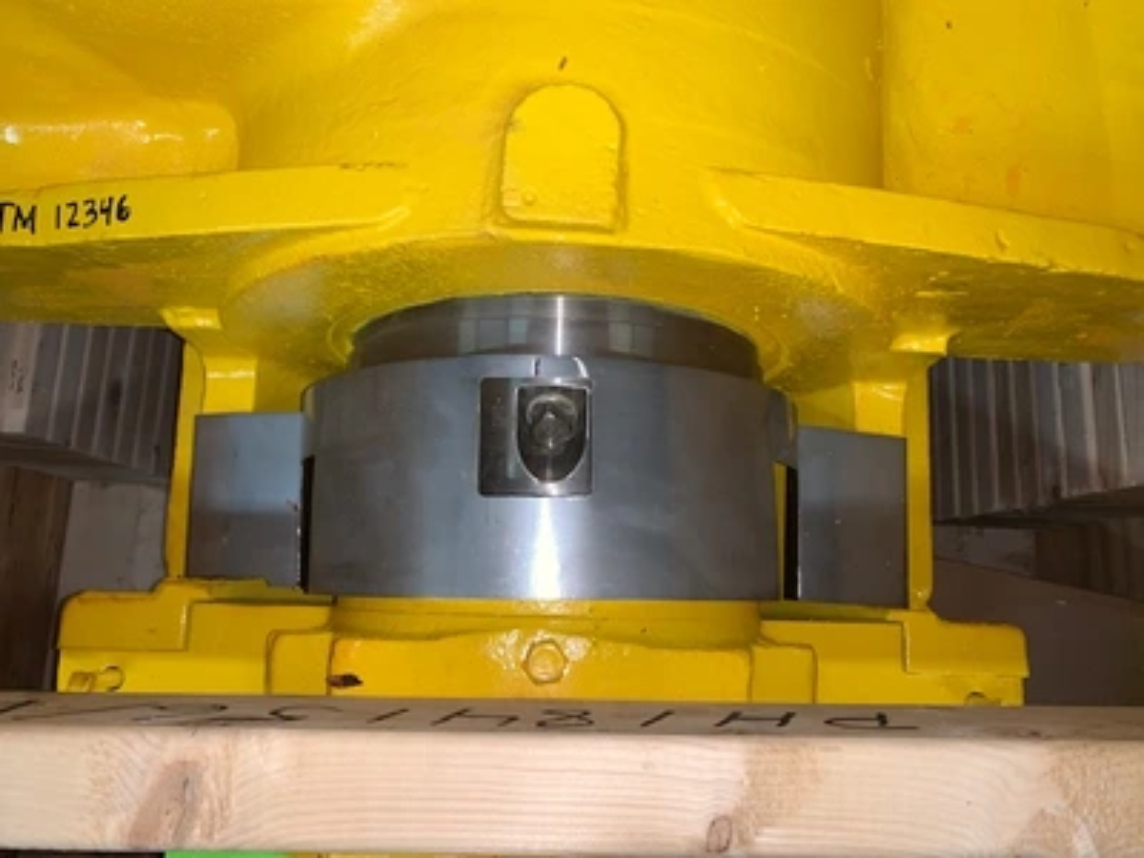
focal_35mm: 26
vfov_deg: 53.1
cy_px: 429
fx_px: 859
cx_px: 572
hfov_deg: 67.3
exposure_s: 1/16
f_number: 1.8
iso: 25
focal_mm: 4.25
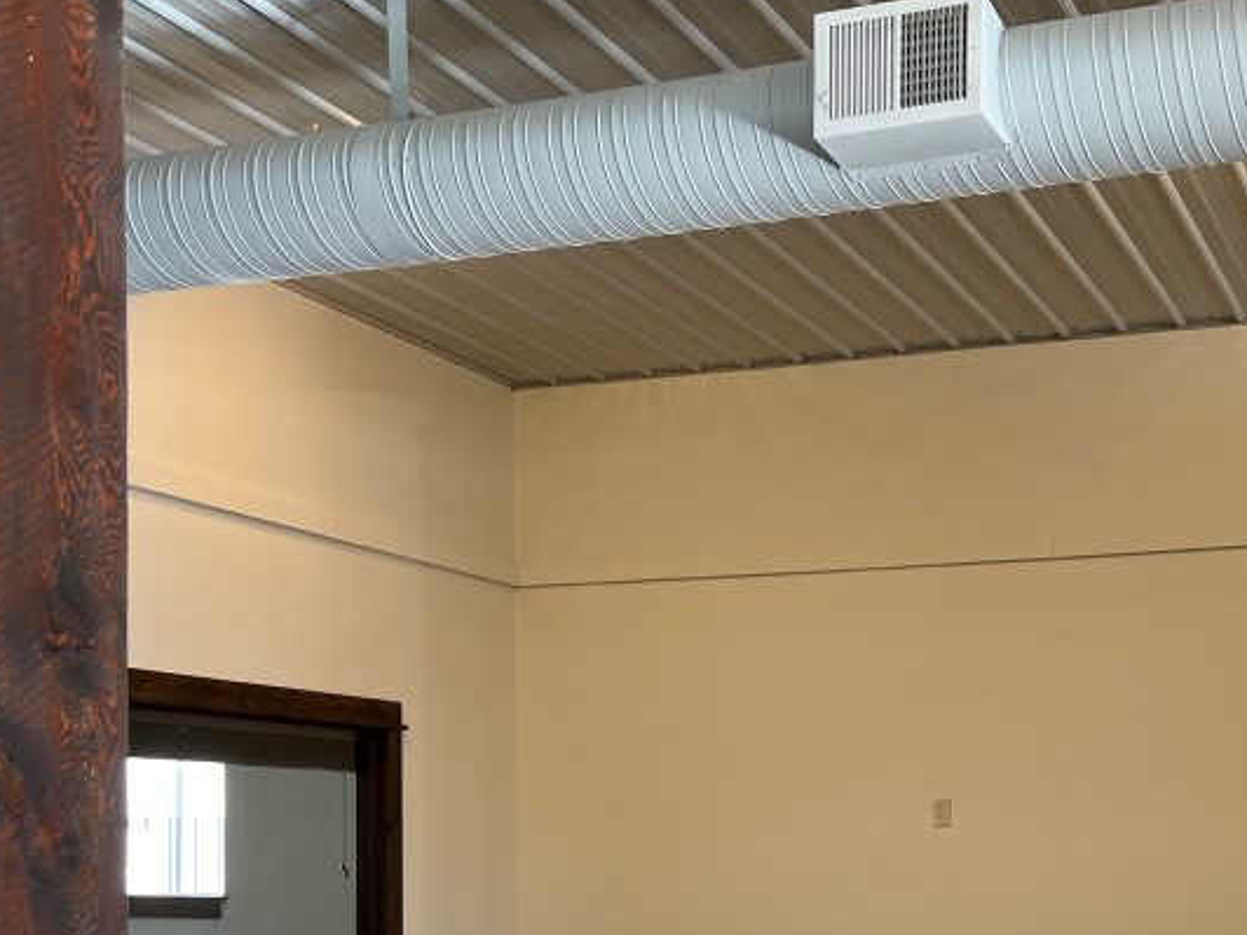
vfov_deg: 28.0
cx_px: 942
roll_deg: +0.1
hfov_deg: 37.2
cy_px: 837
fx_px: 1801
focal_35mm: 50
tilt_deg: -0.8
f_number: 1.5
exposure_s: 1/120
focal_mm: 5.7
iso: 64
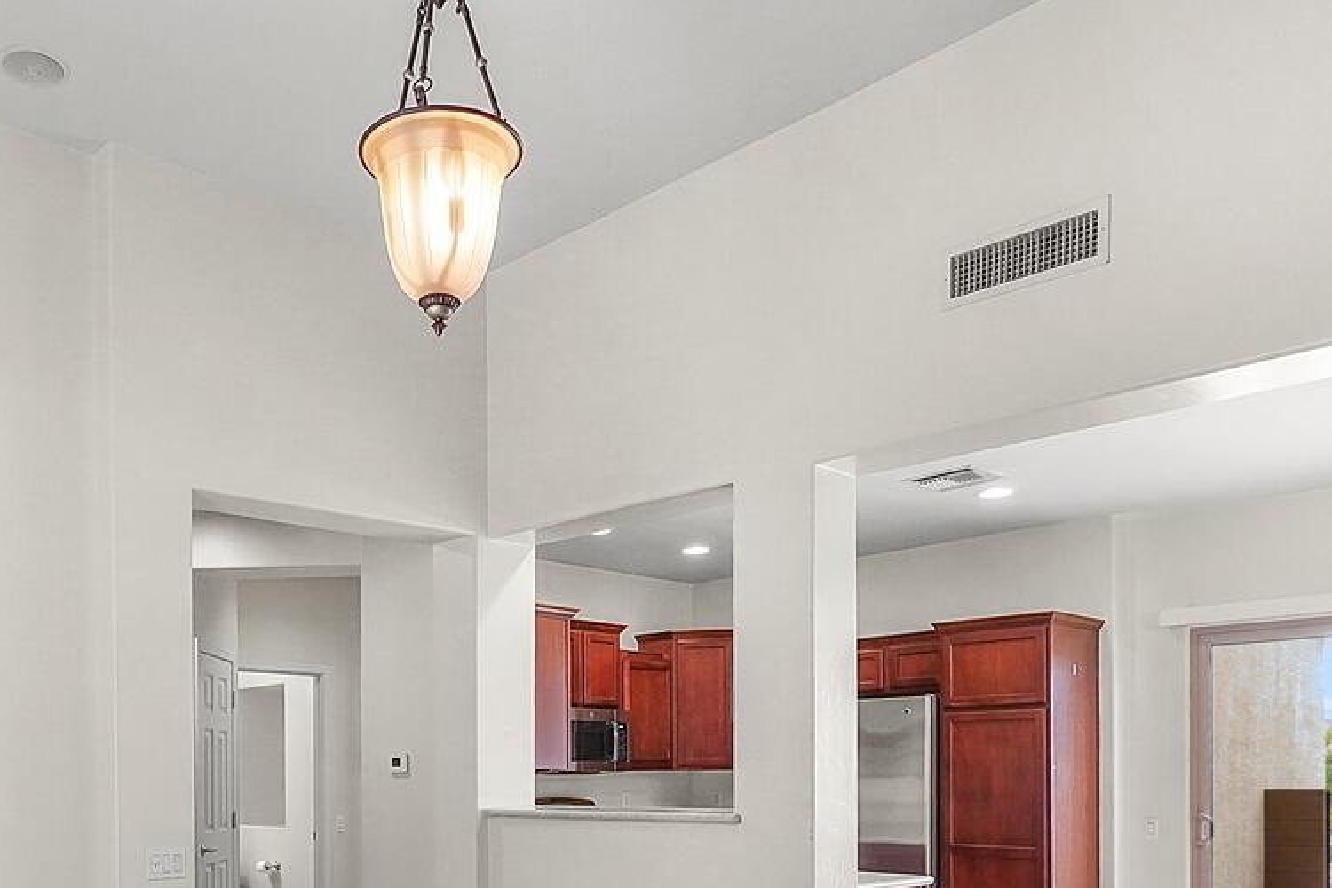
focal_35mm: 30
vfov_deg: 41.5
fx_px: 1110
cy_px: 726
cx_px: 430
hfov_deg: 60.3
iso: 800
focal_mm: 10
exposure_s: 1/30
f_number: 8
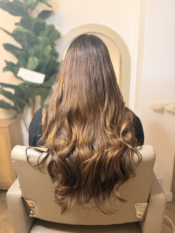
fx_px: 162
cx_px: 88
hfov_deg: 56.8
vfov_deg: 71.6
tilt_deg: -13.9
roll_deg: +1.0
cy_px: 116
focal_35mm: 24
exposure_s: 1/50
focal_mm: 6.76
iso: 320
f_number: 1.78
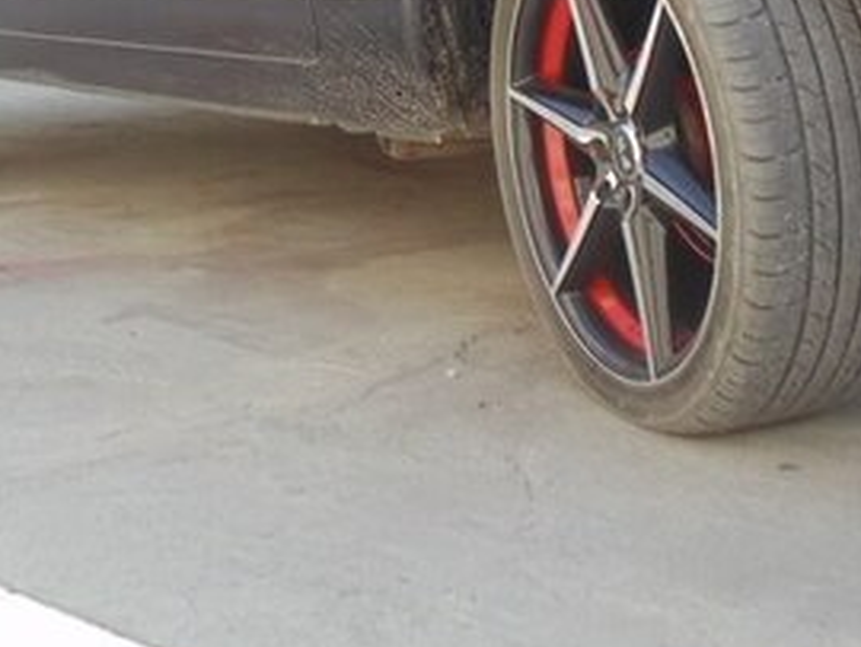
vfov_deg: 17.3
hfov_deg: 23.5
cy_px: -53
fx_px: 2066
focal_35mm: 83
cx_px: 332
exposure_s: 1/200
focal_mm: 6.1
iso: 80
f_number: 3.3
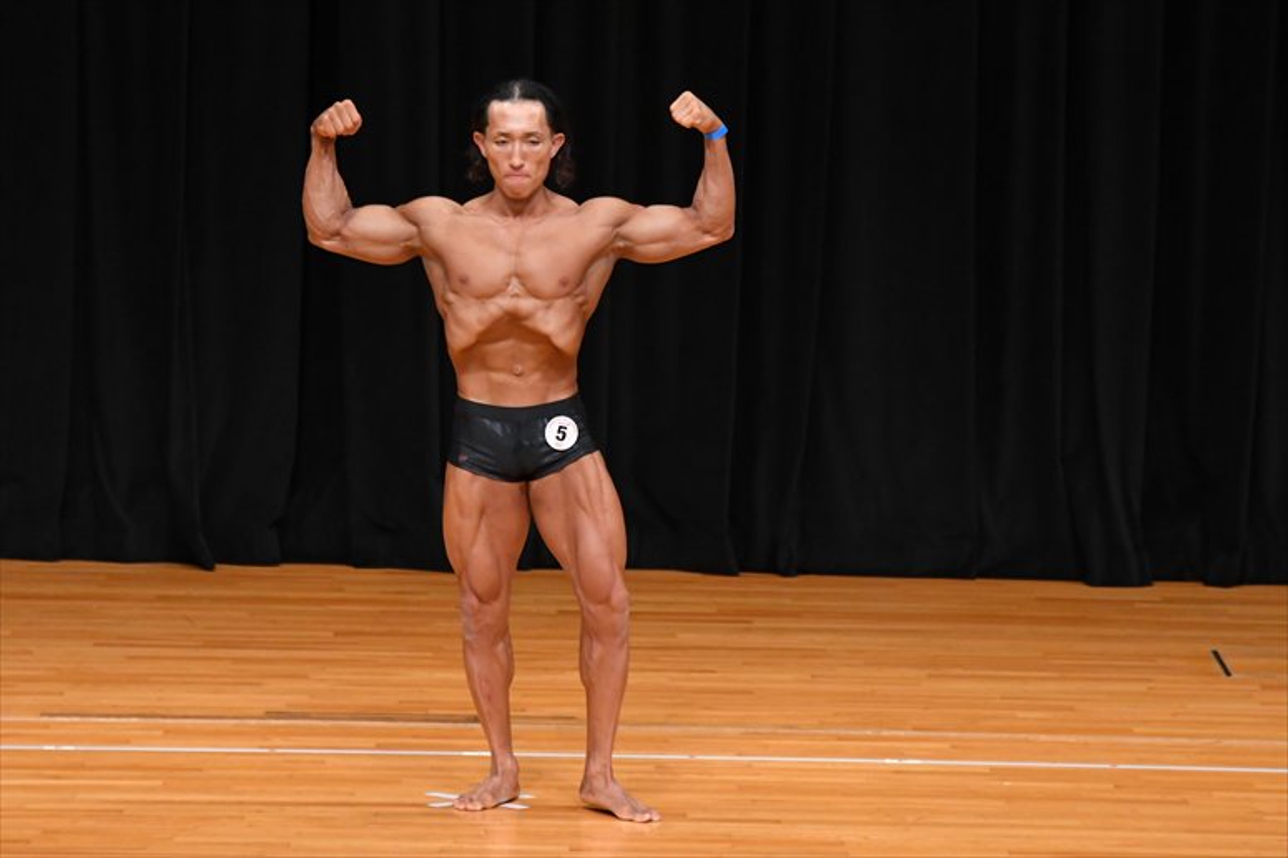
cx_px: 644
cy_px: 429
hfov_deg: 7.2
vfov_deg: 4.8
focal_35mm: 285
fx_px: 10192
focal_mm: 190
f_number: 5.6
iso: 3200
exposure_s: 1/400
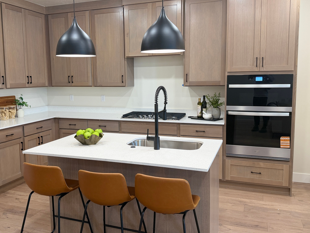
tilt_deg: -6.2
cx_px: 131
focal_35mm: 33
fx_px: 296
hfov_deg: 55.1
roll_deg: +1.3
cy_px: 111
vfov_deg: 42.9
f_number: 1.78
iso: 160
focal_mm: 6.76
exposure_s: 1/120
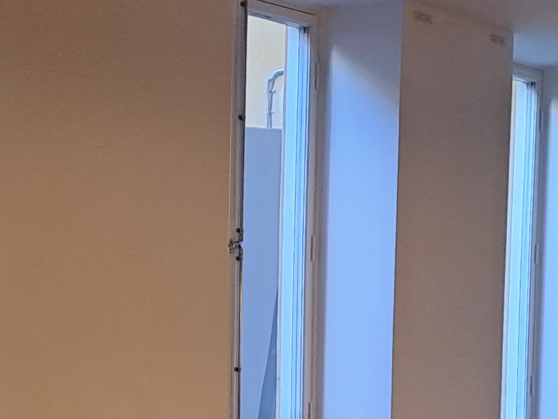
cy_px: 448
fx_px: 1596
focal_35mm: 99
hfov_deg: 19.4
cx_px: 44
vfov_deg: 14.6
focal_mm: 4.65
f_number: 1.8
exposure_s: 1/50
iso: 200
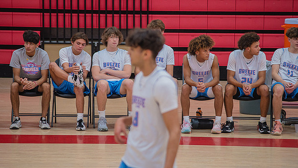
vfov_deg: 5.8
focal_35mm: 211
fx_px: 1667
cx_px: 148
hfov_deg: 10.2
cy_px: 83
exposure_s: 1/250
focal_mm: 200
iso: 1000
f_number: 5.3
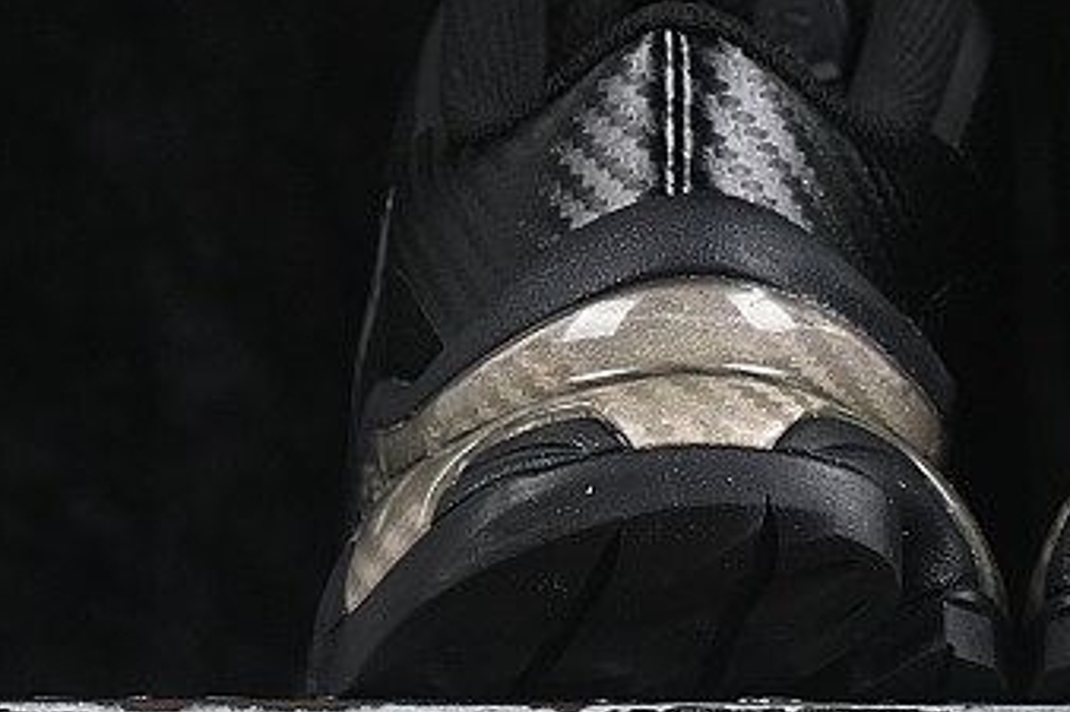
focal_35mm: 240
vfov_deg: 5.7
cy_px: -13
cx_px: 1086
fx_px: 7130
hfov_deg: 8.5
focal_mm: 50
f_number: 6.3
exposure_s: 1/60
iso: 160
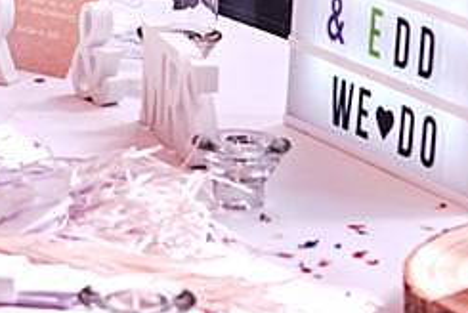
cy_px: -189
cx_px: -15
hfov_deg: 9.4
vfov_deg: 6.3
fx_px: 2811
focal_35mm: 216
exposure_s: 1/320
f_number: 3.6
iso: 400
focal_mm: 35
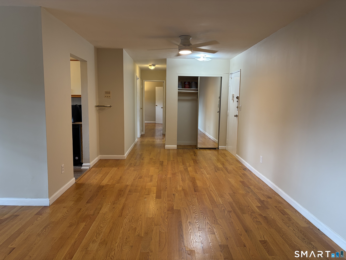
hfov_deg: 67.3
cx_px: 173
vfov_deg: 53.1
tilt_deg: -6.8
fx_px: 260
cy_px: 130
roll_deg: -0.2
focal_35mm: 26
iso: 100
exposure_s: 1/60
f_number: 1.6
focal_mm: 5.96
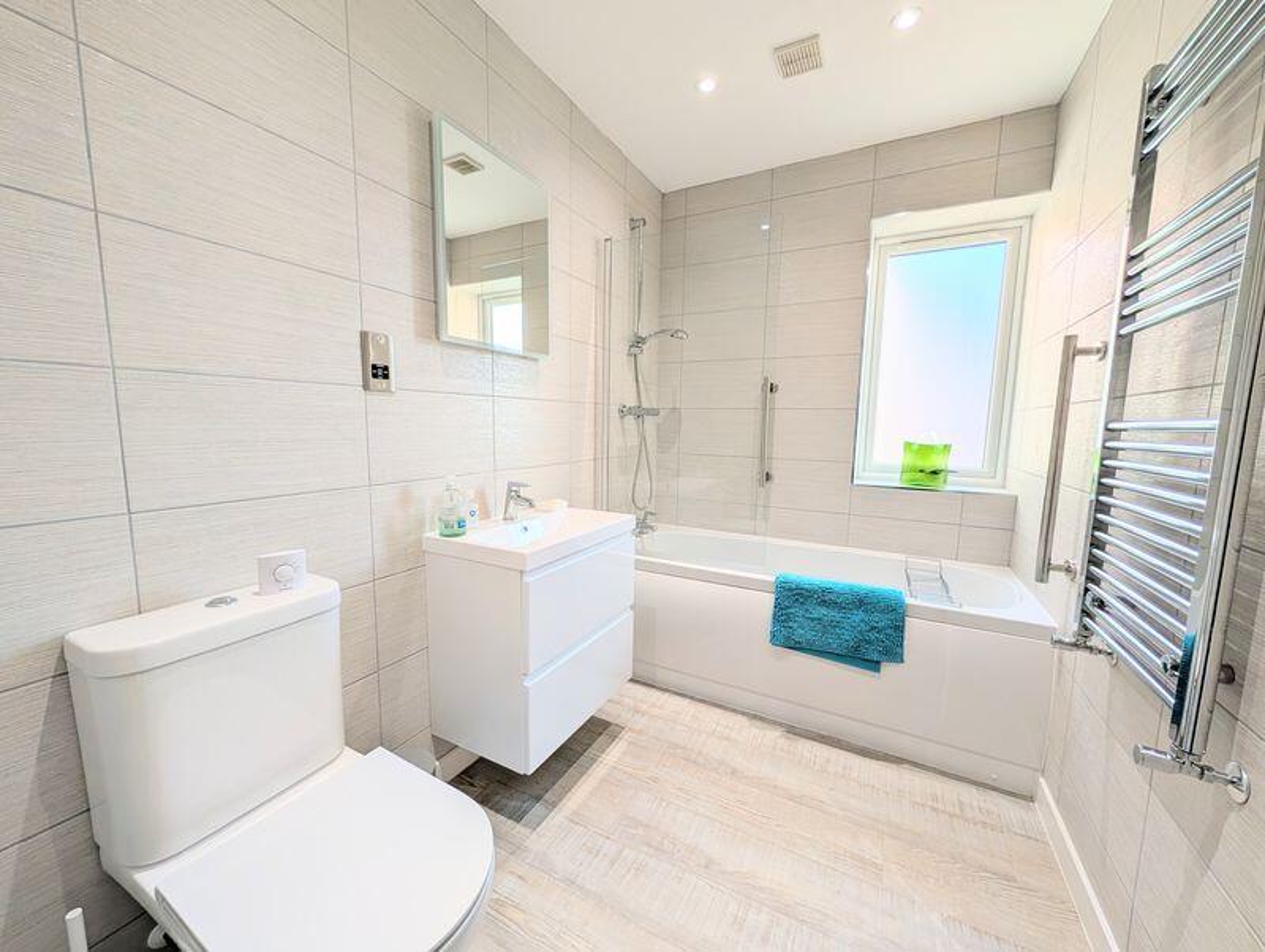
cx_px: 632
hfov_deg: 110.5
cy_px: 476
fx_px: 439
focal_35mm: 12
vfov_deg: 94.6
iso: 62
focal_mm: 2.02
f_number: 1.7
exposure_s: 1/172
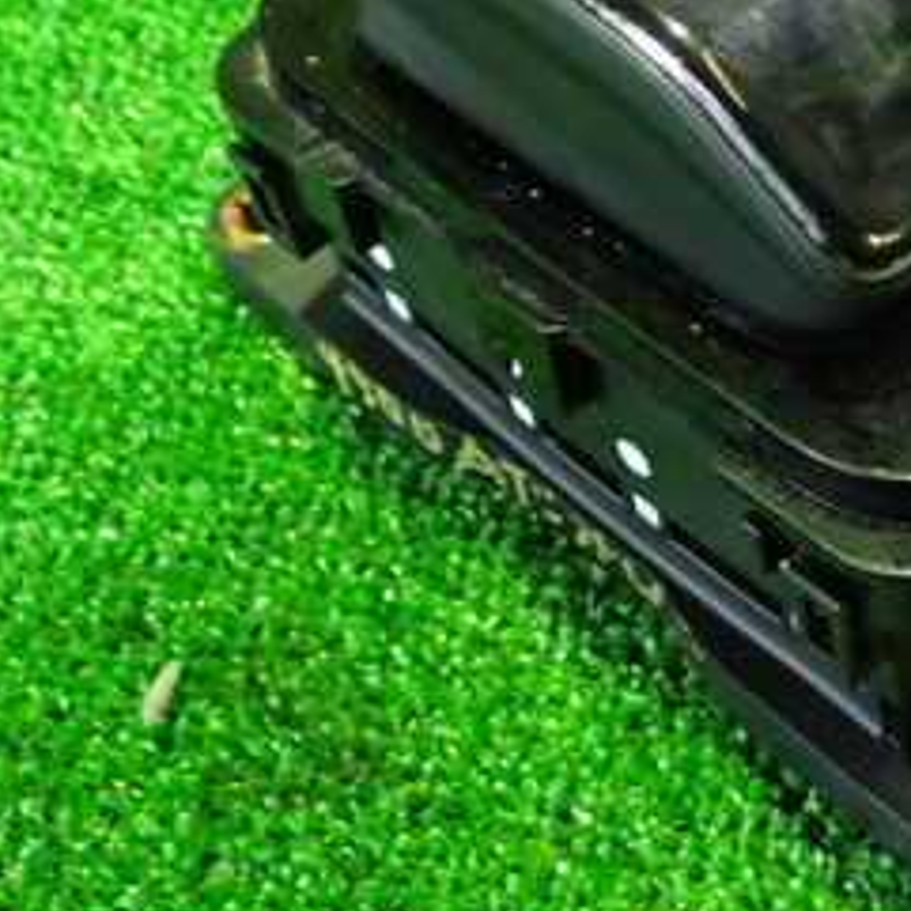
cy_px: 242
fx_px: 1965
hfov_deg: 25.4
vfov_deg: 25.8
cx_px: 794
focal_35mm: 66
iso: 800
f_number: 2.3
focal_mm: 5.4
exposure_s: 1/15
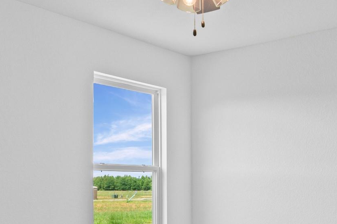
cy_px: 193
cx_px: 206
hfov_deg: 36.7
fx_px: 505
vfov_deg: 24.5
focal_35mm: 54
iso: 250
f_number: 9
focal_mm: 12
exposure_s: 1/10
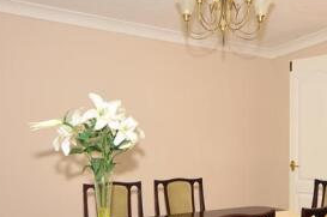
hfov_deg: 52.7
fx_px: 326
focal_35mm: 36
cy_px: 147
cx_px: 202
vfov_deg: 36.3
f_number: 5
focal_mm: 10
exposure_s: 1/50
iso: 200
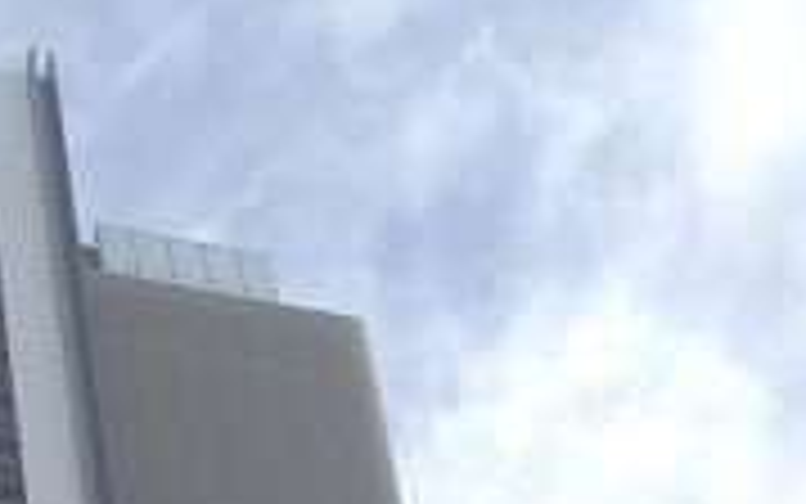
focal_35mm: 207
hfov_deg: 10.1
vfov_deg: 5.7
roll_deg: +6.2
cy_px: 1845
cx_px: 59
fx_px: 4548
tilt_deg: +43.3
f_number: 2.4
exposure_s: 1/2045
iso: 50
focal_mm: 4.28
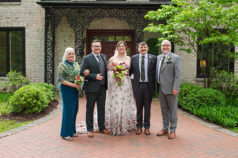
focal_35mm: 42
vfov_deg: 32.0
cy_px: 85
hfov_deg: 46.7
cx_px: 118
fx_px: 276
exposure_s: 1/320
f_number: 3.2
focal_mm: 35
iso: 160
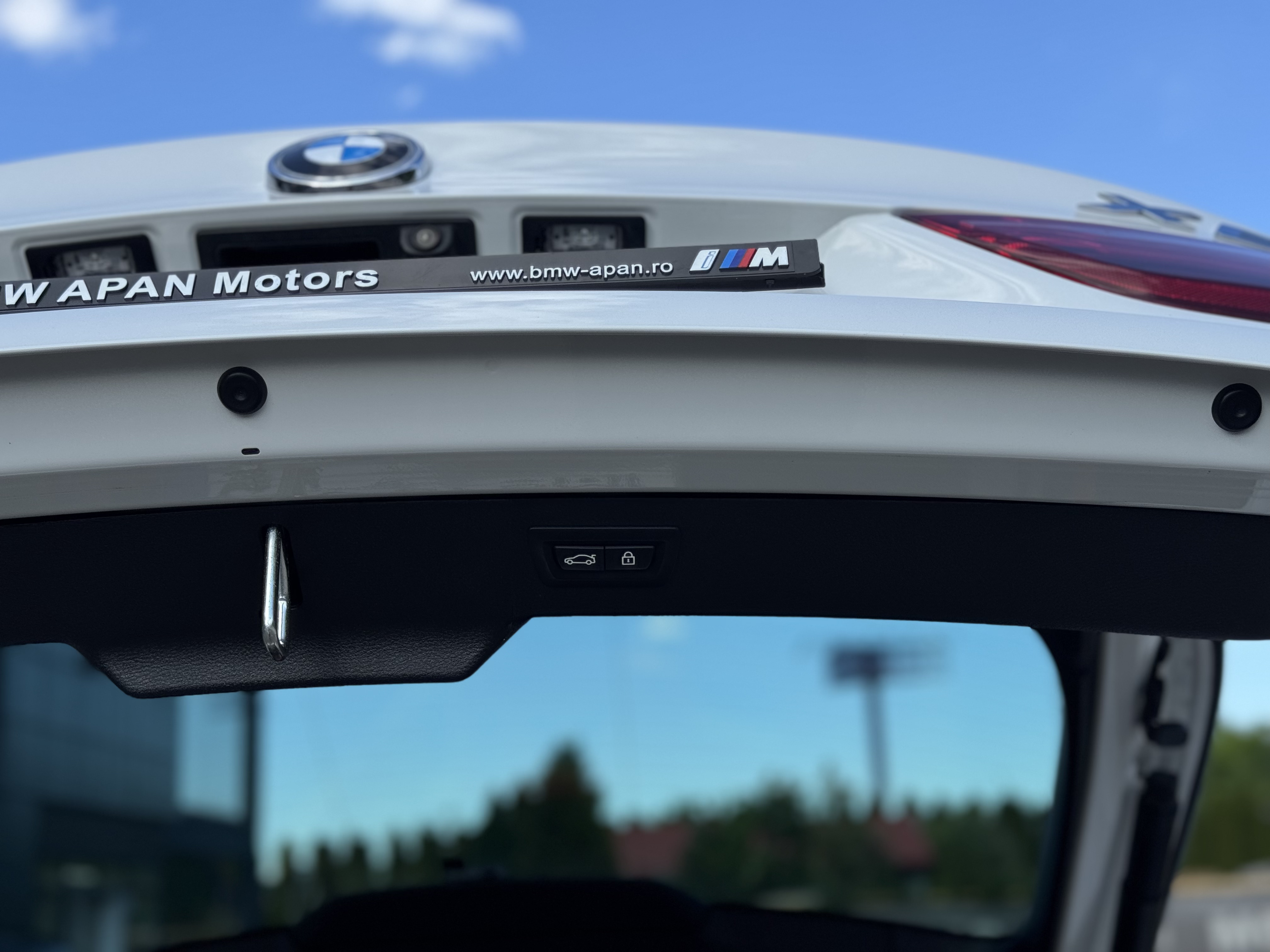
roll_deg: +2.2
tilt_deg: +13.9
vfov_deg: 30.3
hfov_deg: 39.7
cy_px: 476
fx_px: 1761
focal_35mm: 48
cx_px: 635
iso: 64
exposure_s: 1/2331
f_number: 1.78
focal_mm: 6.76
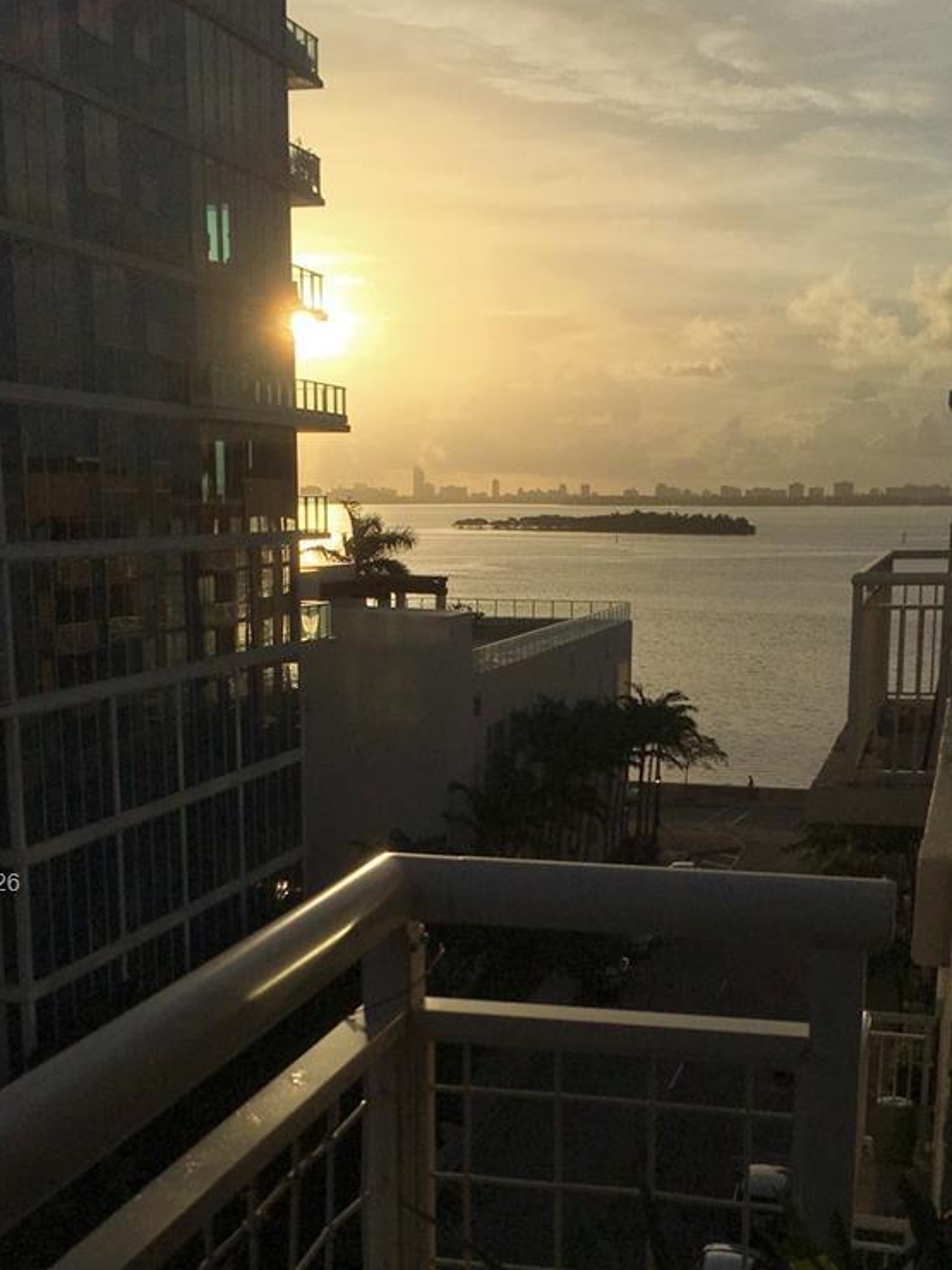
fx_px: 1723
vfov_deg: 39.8
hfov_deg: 30.9
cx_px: 475
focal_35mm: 47
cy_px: 886
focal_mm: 4.15
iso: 25
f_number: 2.2
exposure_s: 1/15385
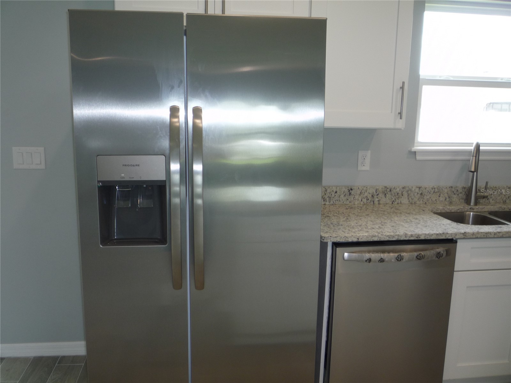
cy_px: 192
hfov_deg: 60.0
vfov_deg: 46.8
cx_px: 256
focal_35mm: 30
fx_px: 443
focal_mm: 5.2
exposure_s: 1/30
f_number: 3.3
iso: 100
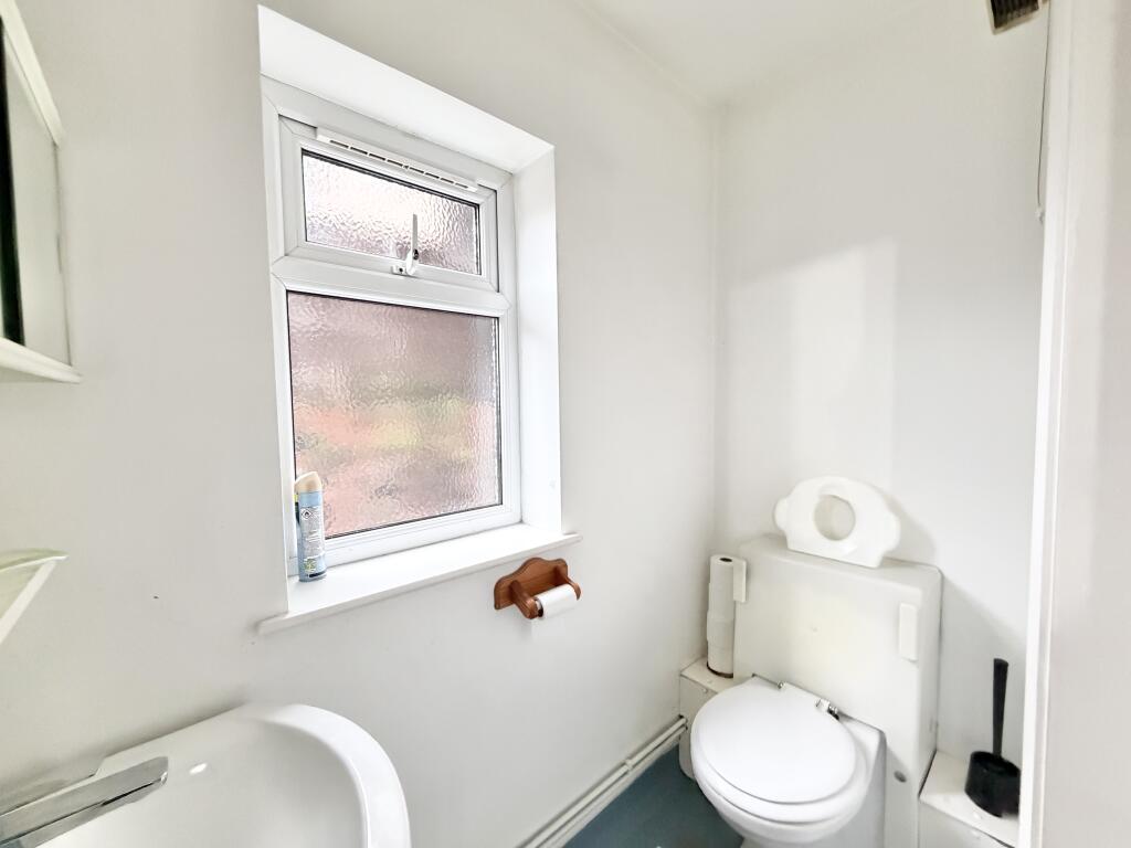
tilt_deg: -1.2
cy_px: 424
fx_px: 457
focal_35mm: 14
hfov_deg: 102.1
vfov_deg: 85.7
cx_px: 566
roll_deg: -0.4
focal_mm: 2.22
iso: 800
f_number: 2.2
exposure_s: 1/50
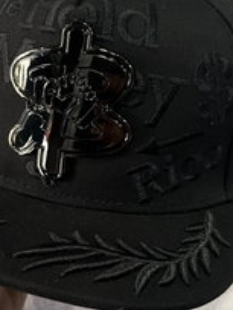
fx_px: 610
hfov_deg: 21.5
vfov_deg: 28.5
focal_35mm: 68
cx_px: 62
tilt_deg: -51.8
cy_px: 116
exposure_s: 1/50
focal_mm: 5.7
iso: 160
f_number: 1.5
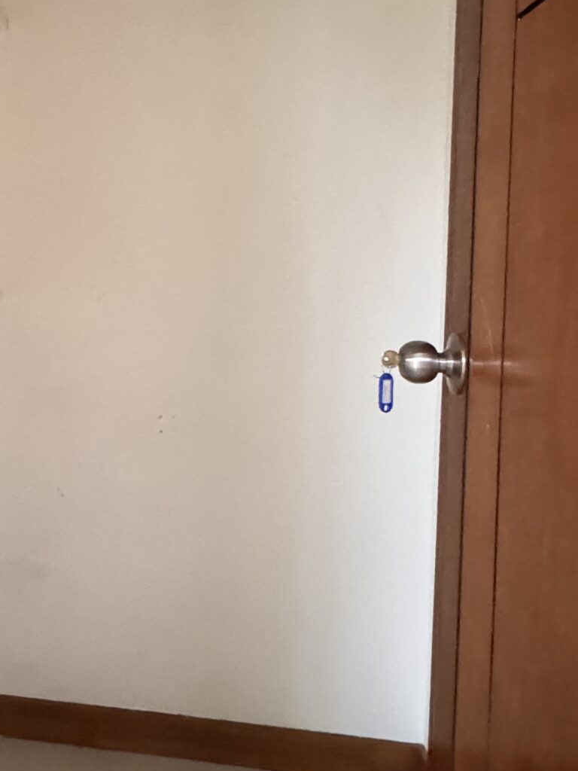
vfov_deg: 51.8
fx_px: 779
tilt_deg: -1.3
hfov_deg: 38.8
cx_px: 96
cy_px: 270
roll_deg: -1.3
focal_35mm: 35
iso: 1250
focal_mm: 2.22
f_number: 2.2
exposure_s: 1/60
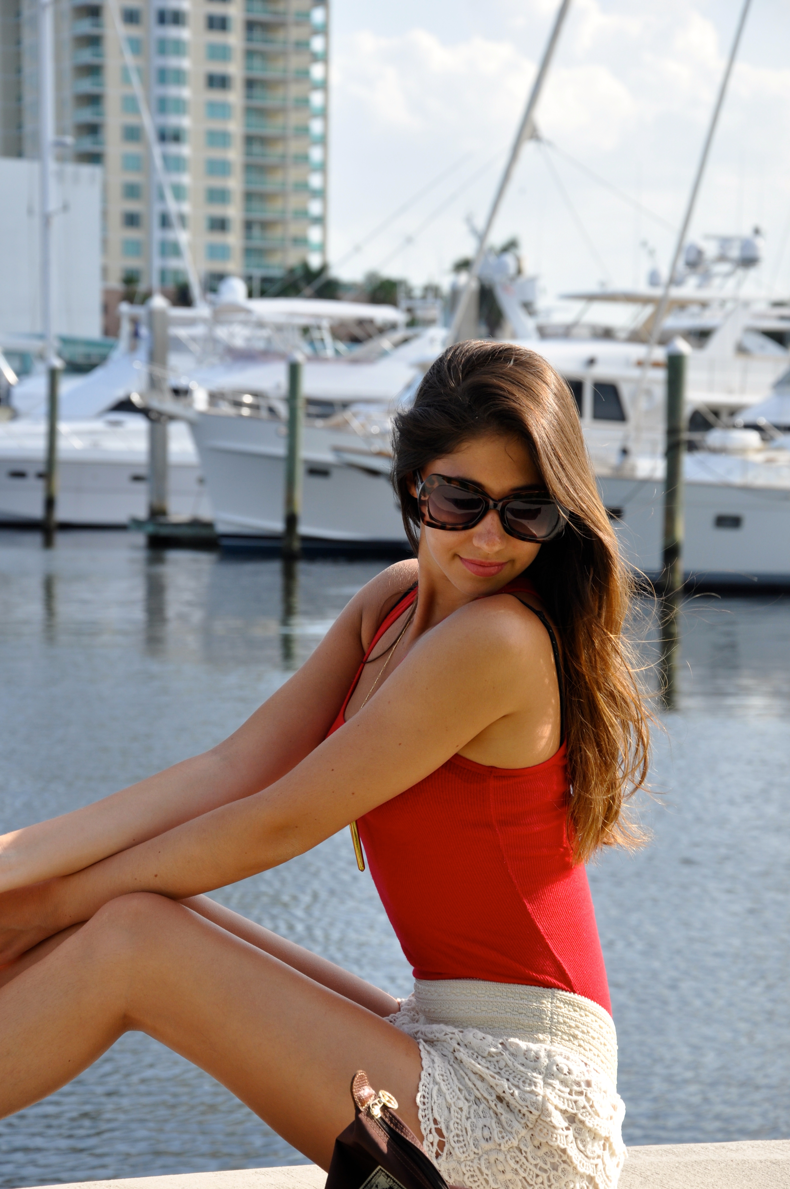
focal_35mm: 112
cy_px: 594
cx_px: 395
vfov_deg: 18.2
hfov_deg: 12.1
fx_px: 3712
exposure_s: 1/320
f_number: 9
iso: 200
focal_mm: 75
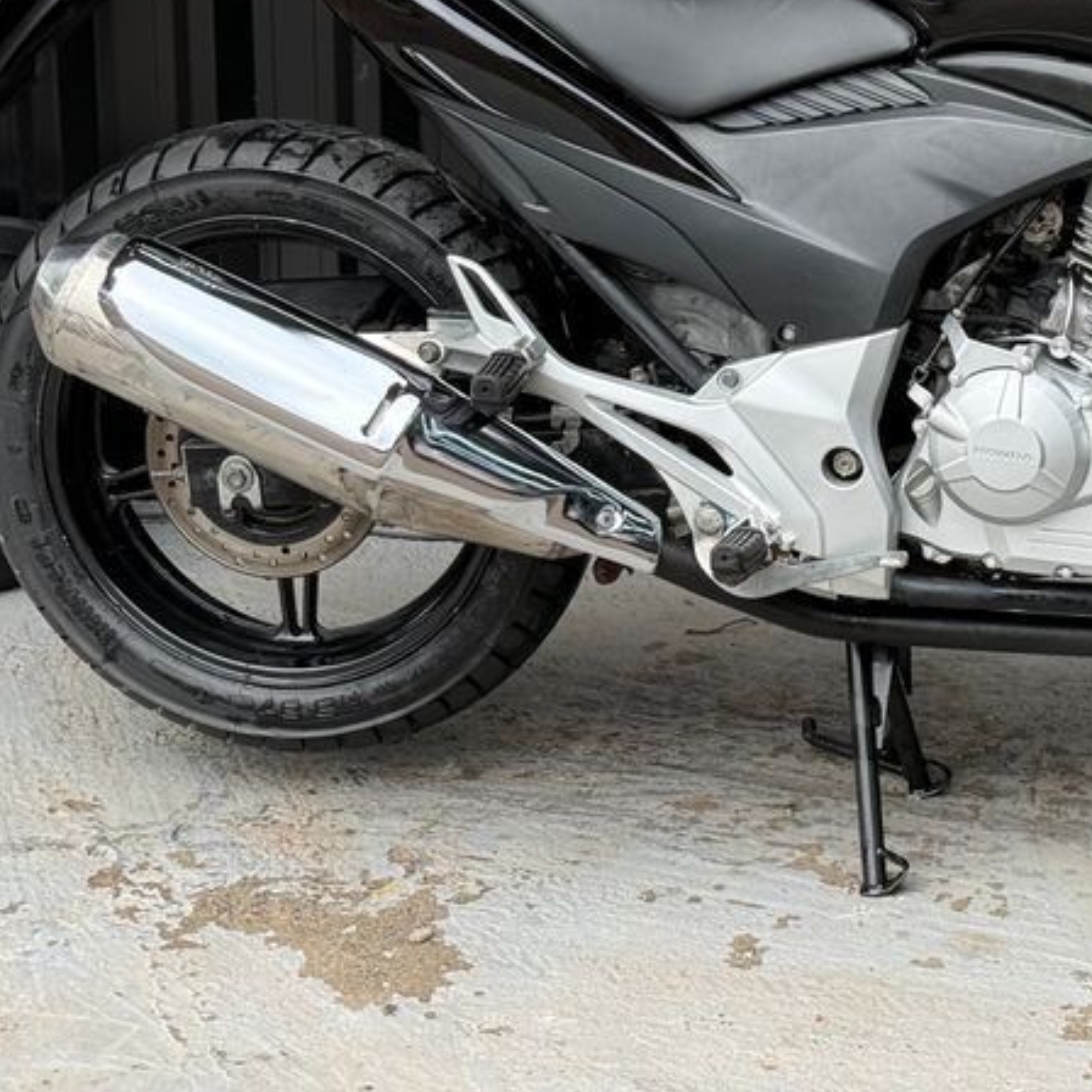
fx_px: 3462
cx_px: 1007
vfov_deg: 17.8
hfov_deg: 17.6
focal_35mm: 97
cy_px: 314
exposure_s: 1/189
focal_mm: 6.76
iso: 80
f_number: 1.78
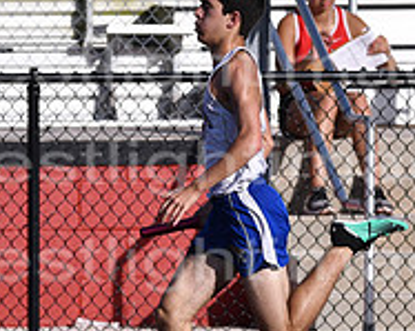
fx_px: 16102
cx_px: 235
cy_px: 217
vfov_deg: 1.2
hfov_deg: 1.5
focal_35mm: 1313
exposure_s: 1/4000
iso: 320
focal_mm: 300
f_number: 5.6
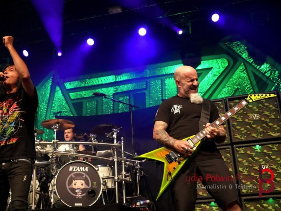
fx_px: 345
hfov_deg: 44.1
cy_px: 109
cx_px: 118
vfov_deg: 33.9
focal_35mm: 43
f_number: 4
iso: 6400
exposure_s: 1/160
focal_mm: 25
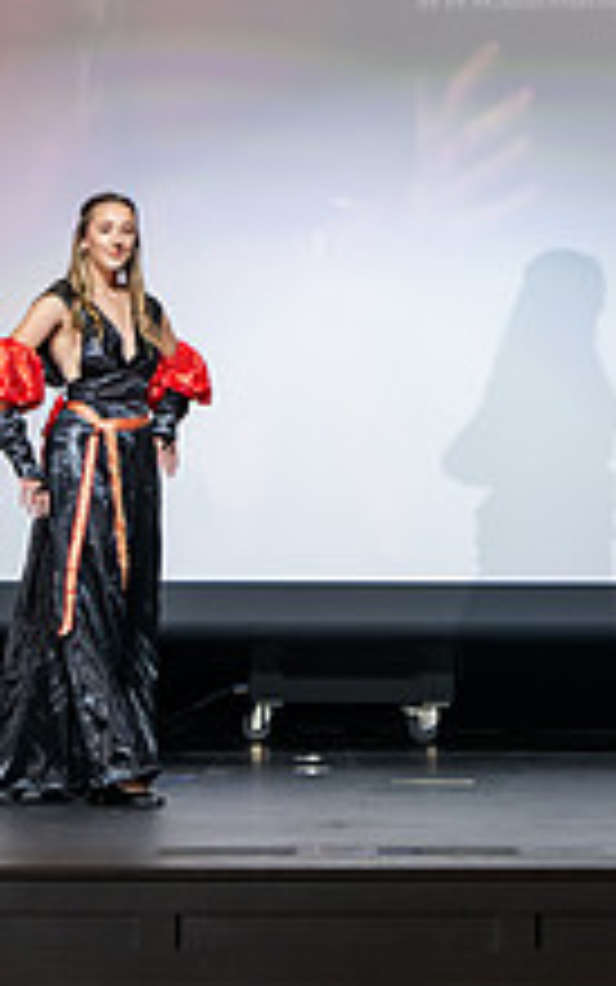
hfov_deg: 5.7
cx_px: 310
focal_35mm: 230
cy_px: 45
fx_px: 6174
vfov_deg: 9.1
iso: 2000
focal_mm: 110
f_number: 3.2
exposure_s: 1/250
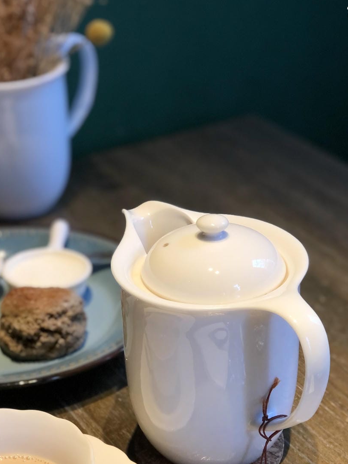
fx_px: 1126
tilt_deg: -32.1
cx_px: 213
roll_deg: +0.6
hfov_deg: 17.5
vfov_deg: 23.2
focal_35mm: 84
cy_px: 319
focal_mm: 6.6
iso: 40
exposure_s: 1/30
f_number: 2.8
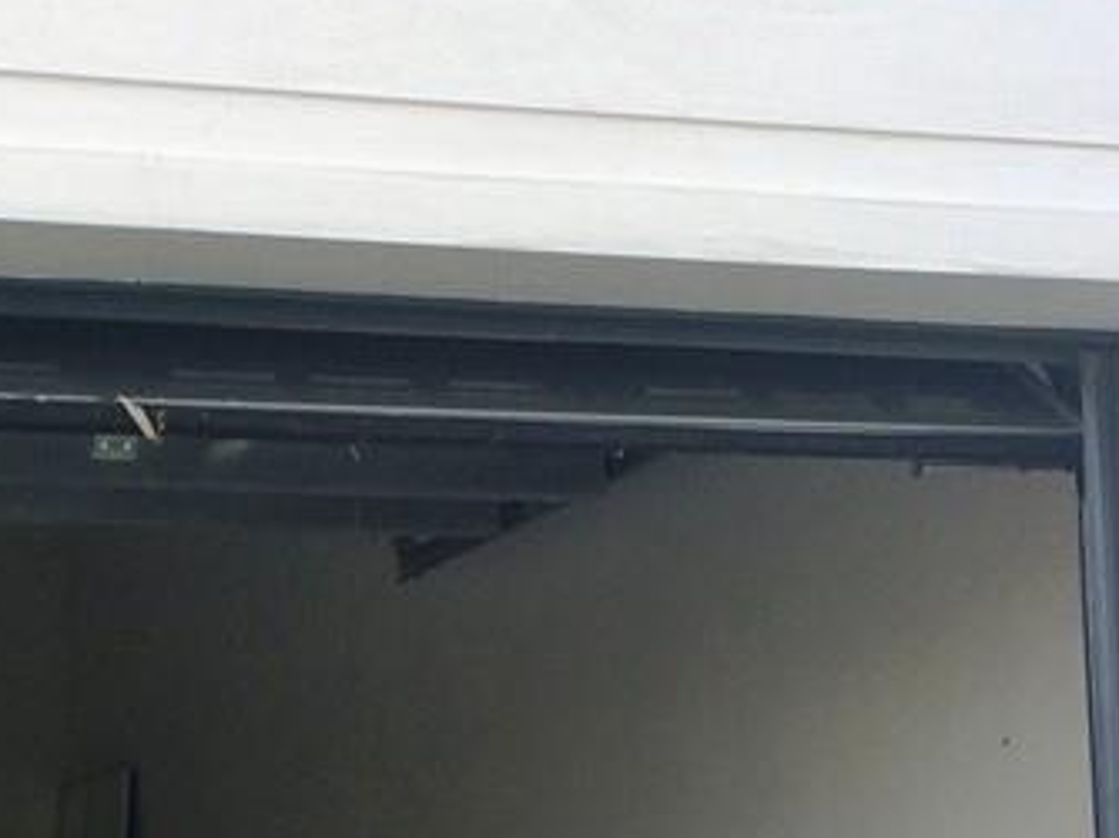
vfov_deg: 16.3
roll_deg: +0.6
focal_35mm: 89
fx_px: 2875
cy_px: 815
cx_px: 34
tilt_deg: +4.4
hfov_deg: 21.4
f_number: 2.2
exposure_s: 1/423
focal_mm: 4.15
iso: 32
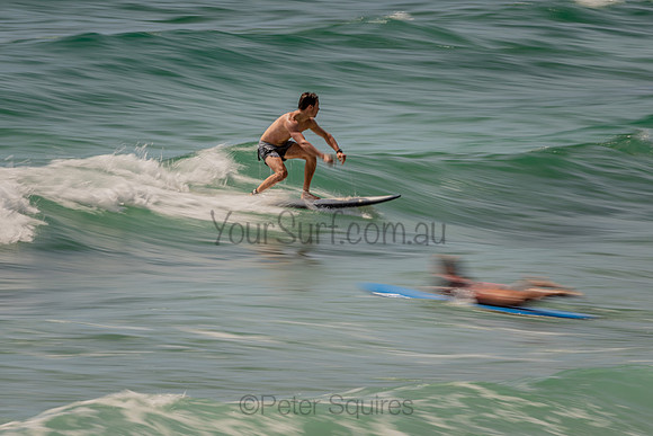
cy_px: 190
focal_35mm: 613
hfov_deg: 3.4
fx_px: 11122
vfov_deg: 2.2
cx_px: 285
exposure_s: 1/20
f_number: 20
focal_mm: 500
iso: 64
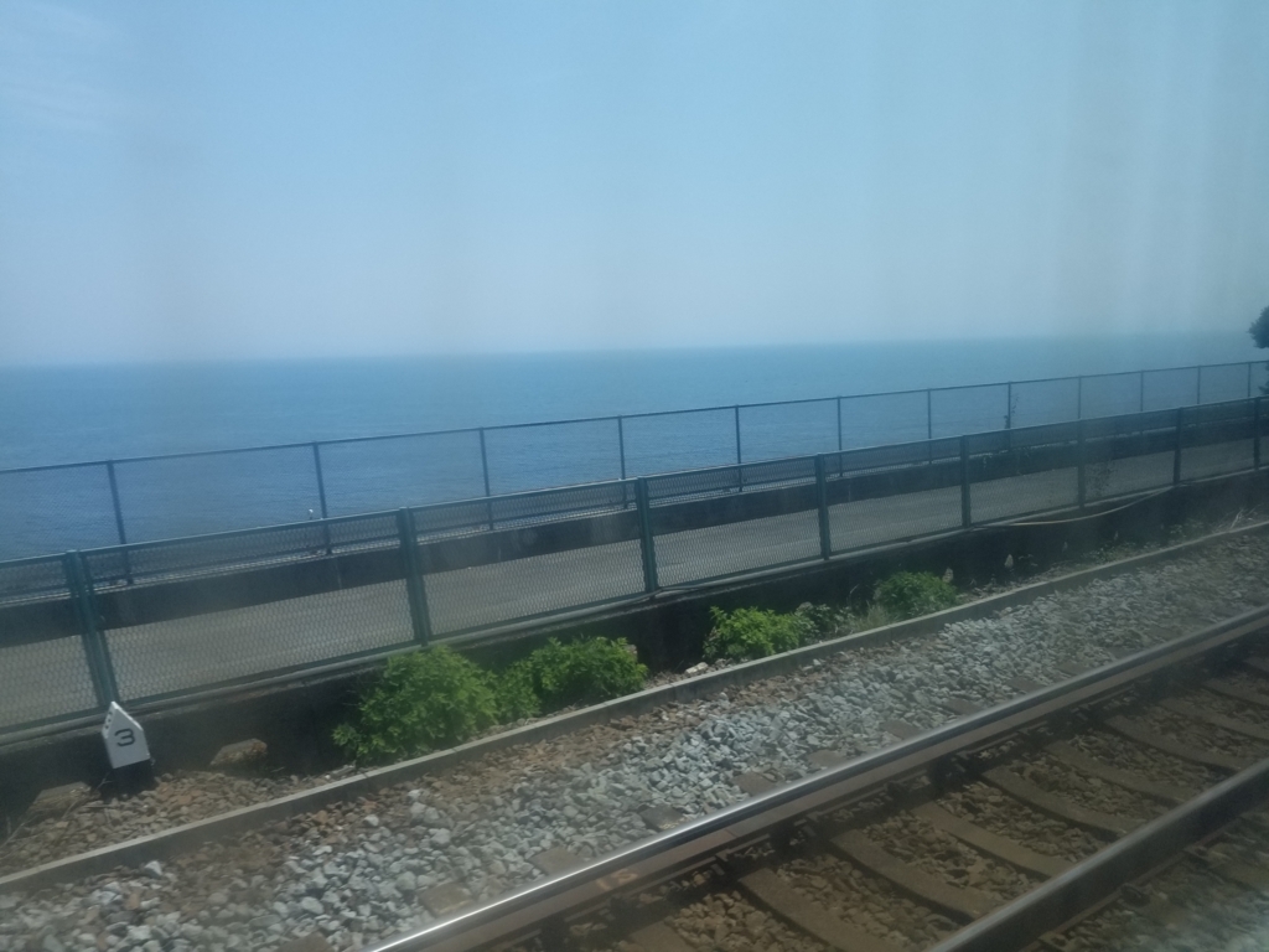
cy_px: 476
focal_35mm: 26
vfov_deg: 53.1
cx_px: 634
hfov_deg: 67.3
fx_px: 953
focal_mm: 4.25
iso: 50
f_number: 1.7
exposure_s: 1/1356
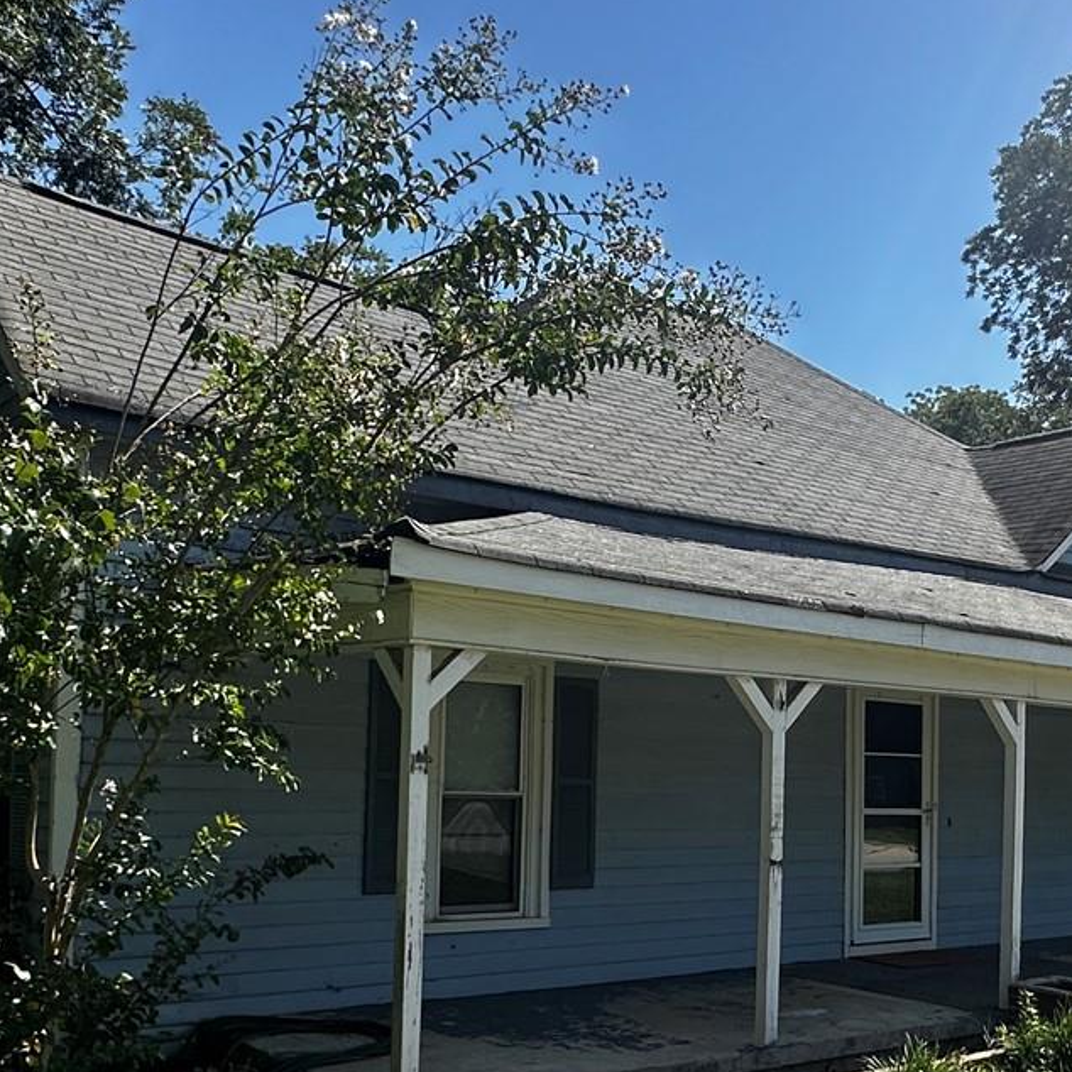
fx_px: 1401
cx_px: 688
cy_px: 747
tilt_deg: +1.6
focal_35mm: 40
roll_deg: -1.9
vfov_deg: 41.1
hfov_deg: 41.5
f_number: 2.2
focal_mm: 2.22
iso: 40
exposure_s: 1/1453
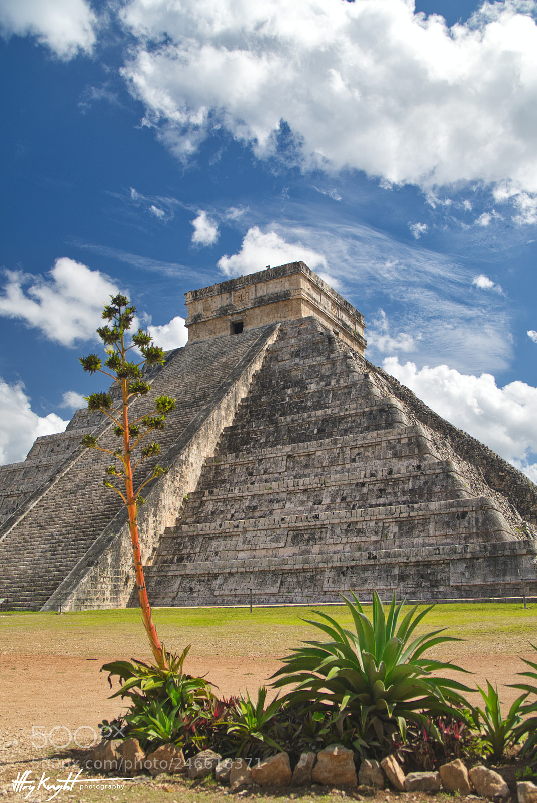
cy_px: 402
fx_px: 704
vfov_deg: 59.5
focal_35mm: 32
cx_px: 268
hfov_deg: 41.8
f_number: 4
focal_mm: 21
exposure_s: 1/640
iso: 100
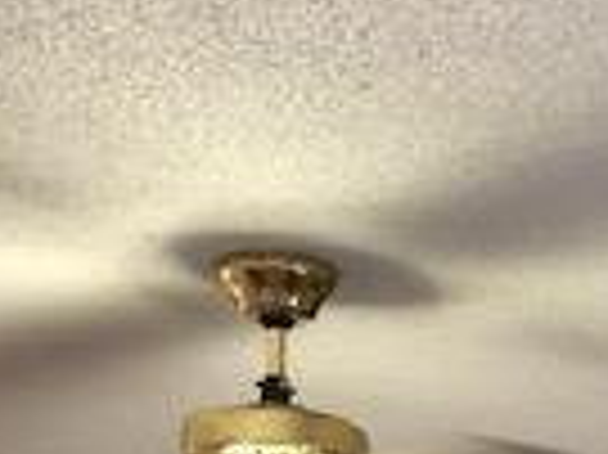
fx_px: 2334
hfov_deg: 14.0
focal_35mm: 133
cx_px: 883
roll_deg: +0.0
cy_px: 971
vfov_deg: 10.1
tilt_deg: +1.8
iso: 40
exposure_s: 1/15
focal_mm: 3.99
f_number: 1.8
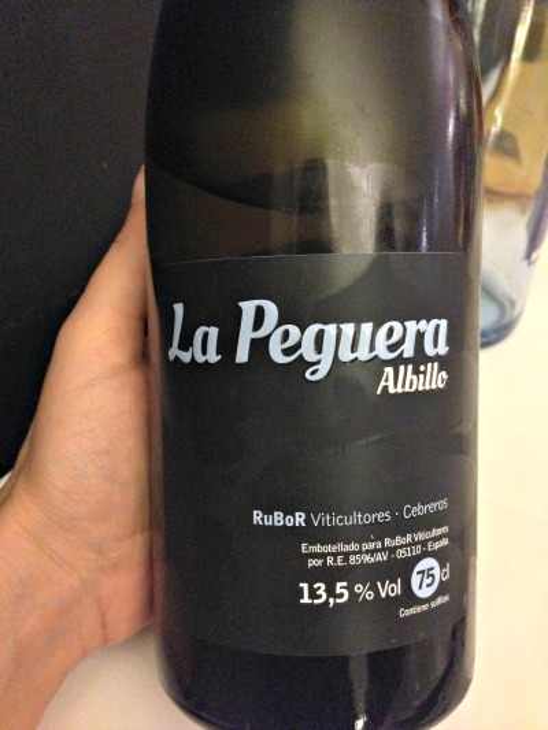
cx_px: 274
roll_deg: -3.3
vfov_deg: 55.3
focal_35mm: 33
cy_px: 365
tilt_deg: -35.0
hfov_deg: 43.0
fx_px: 696
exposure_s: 1/15
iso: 800
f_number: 2.4
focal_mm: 4.12
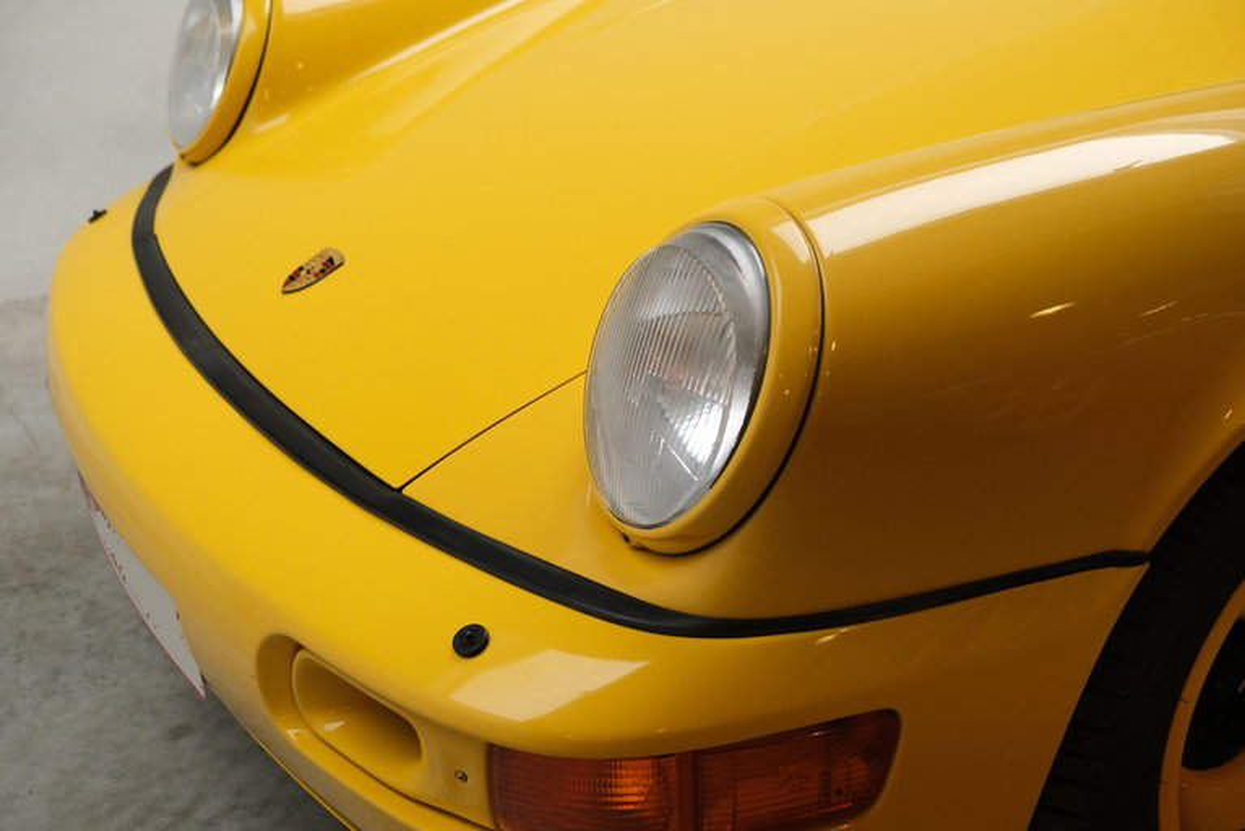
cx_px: 622
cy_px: 416
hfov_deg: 41.9
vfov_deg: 28.7
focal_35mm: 47
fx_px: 1626
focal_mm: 31.5
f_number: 3.6
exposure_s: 1/200
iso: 1250
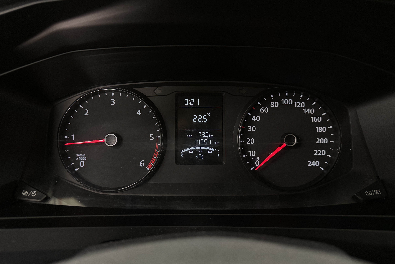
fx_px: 274
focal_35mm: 25
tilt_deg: -28.3
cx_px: 198
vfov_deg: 51.3
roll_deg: +0.0
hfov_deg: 71.5
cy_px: 124
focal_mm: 6.76
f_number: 1.78
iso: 500
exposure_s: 1/50
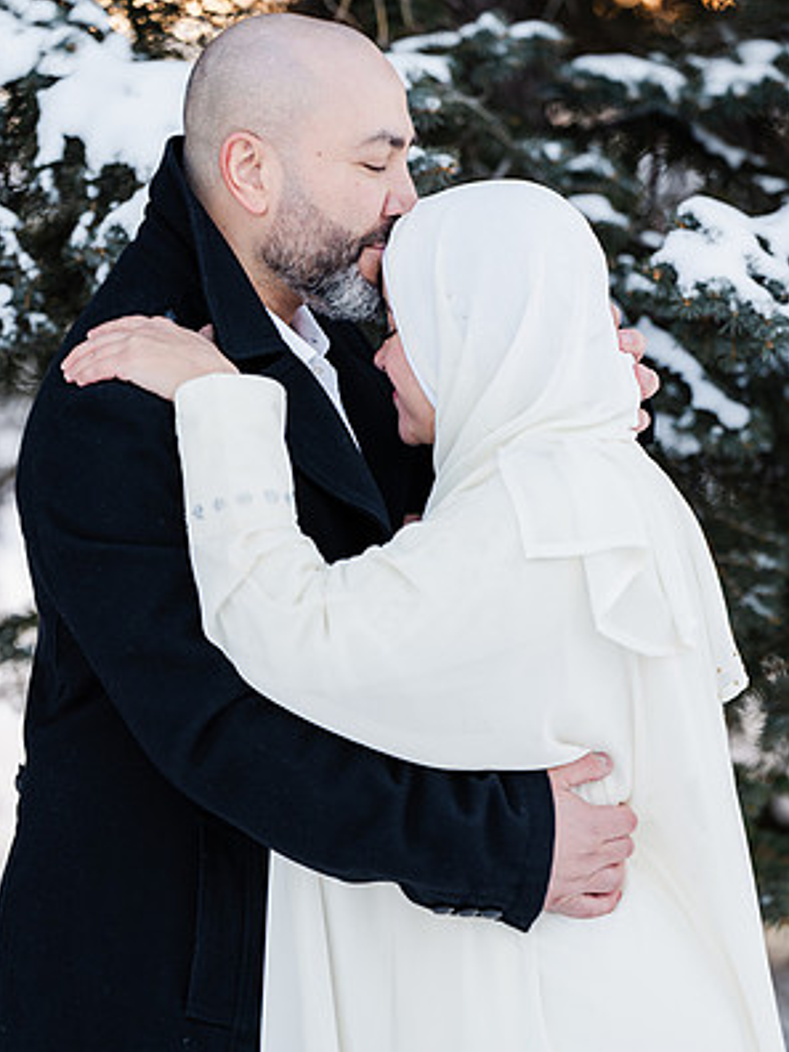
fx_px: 4346
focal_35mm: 143
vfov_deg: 13.8
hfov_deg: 10.4
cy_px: 468
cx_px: 393
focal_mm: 131
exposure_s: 1/160
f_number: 2.8
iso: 100
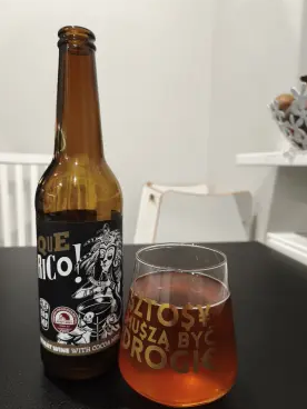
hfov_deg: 54.9
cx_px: 149
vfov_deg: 69.3
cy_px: 216
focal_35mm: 25
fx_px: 296
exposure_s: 1/33.3
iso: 640
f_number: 1.7
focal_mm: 5.35
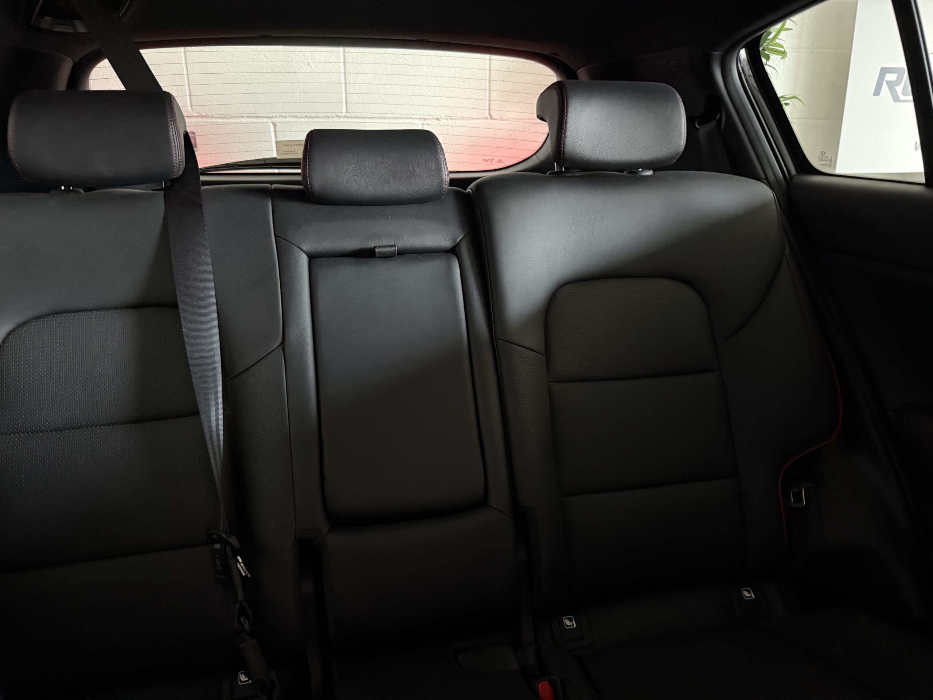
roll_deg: +0.8
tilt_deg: -15.4
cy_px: 350
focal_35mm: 24
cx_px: 466
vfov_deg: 56.8
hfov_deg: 71.6
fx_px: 647
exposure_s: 1/29
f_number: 1.78
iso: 1600
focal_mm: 6.76
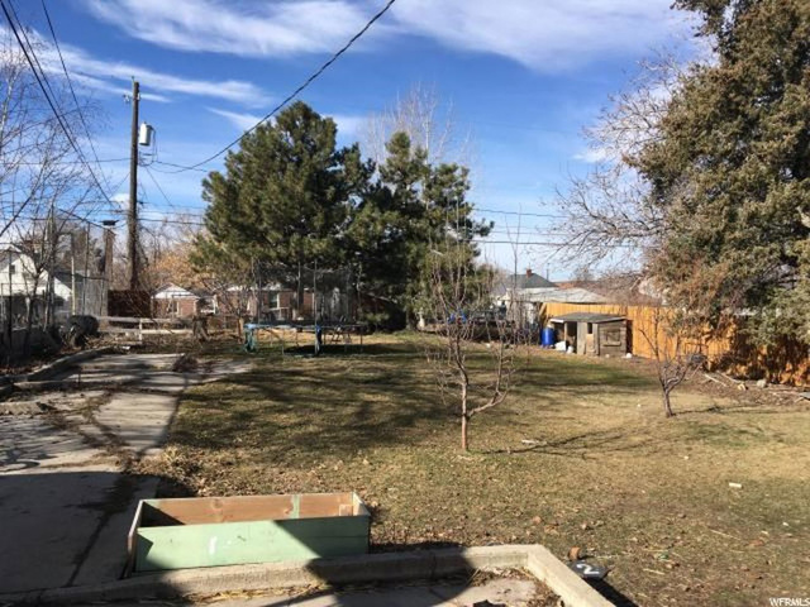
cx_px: 405
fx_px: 679
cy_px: 304
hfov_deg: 61.7
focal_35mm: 29
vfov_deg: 48.2
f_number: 2.2
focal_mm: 4.15
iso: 25
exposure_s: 1/1350
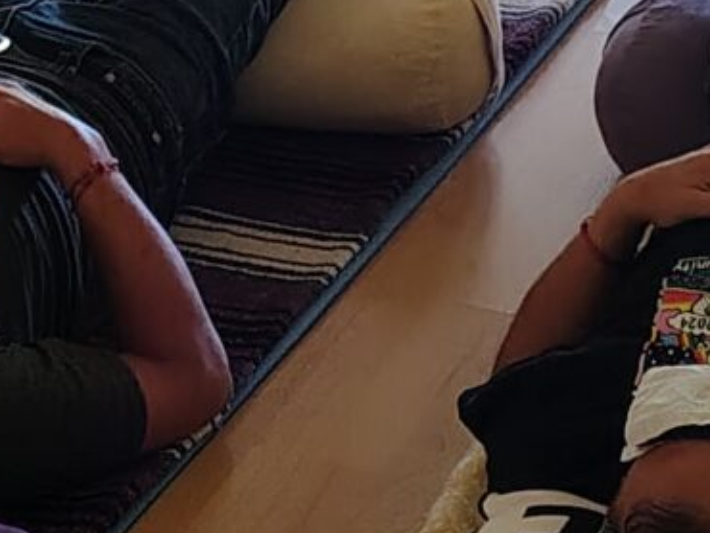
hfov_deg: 11.9
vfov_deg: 8.7
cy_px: -288
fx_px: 3407
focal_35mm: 166
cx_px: 159
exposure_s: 1/60
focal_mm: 5.56
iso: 855
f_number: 1.8
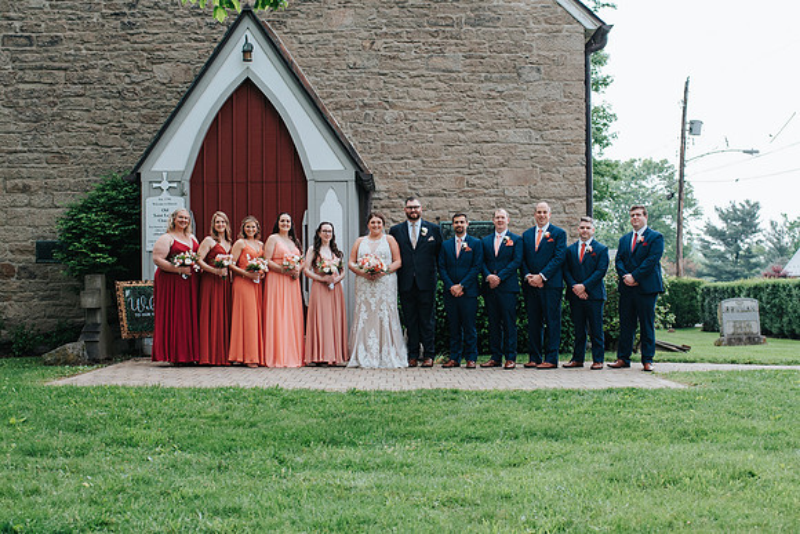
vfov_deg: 26.9
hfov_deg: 39.4
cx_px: 397
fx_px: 1117
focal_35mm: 50
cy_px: 269
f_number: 3.2
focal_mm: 35
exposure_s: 1/1250
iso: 560
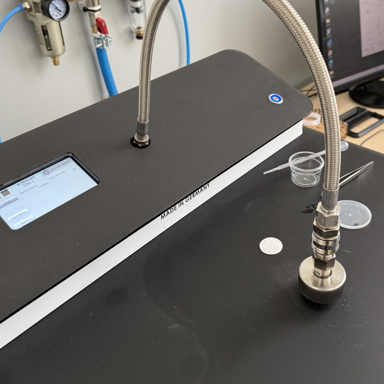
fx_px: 439
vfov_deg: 46.9
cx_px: 243
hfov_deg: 46.8
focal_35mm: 35
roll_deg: +2.0
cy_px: 153
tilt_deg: -31.9
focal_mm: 6.76
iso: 160
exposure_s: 1/121
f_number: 1.78
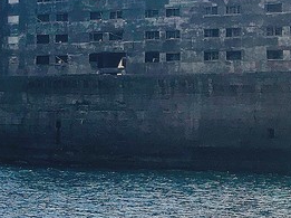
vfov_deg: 13.4
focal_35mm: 110
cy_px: 55
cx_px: -204
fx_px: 923
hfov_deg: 15.7
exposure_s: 1/2398
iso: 20
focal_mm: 3.99
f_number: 1.8
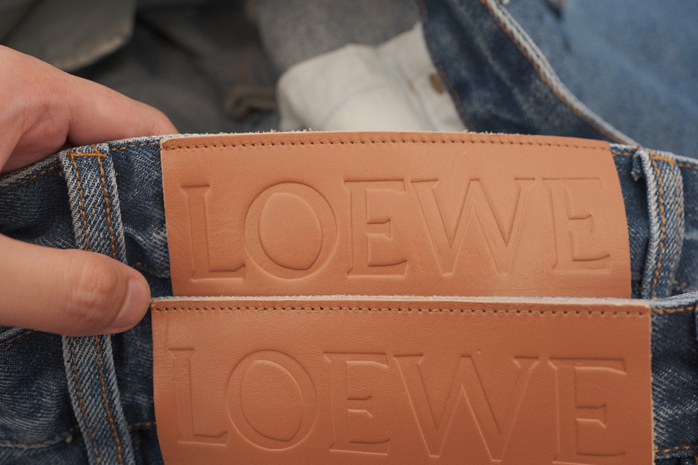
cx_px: 349
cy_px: 232
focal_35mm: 35
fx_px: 679
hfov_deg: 54.4
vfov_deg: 37.9
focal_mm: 23
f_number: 4
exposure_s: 1/34
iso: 800
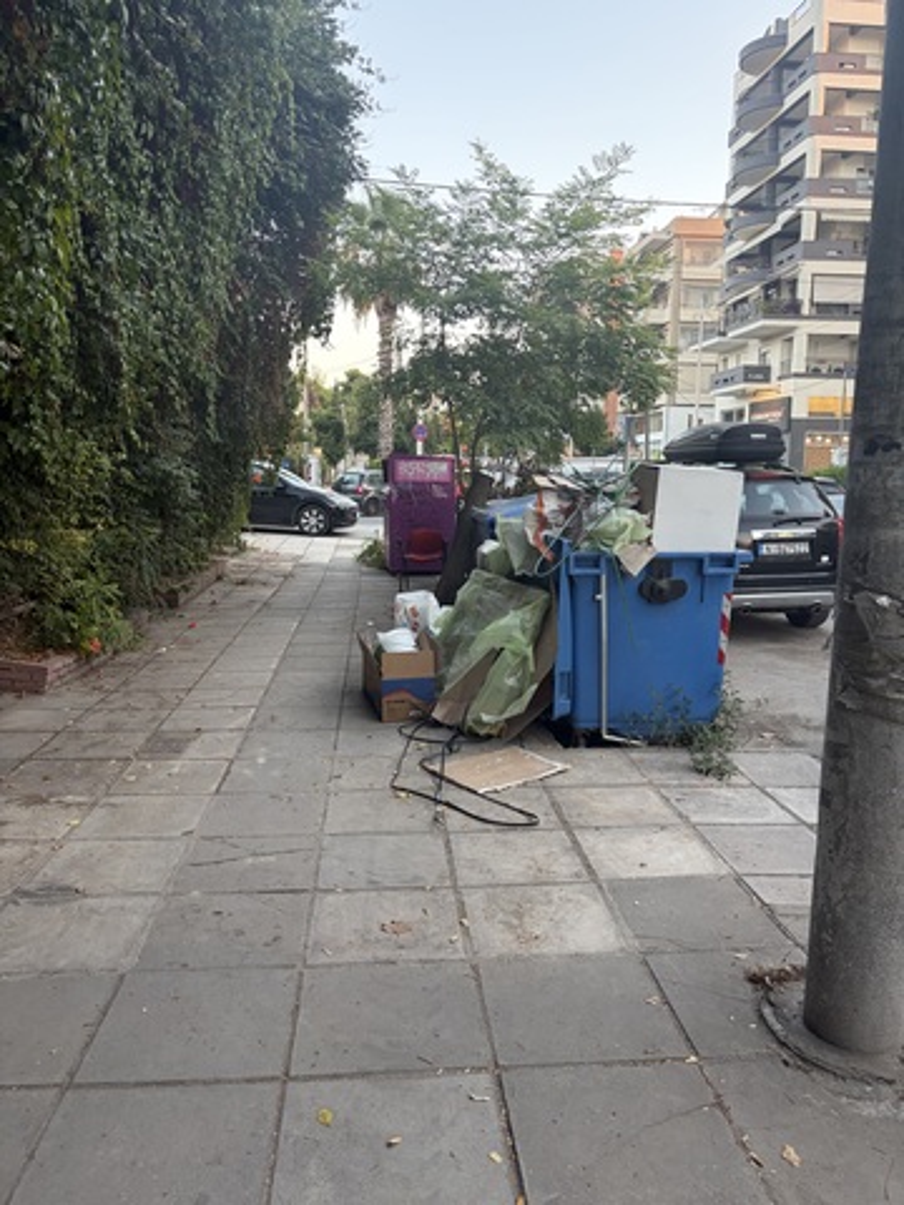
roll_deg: -0.6
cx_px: 452
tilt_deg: -6.6
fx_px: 905
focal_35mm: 26
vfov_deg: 67.3
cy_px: 602
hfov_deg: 53.1
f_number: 1.6
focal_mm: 5.96
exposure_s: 1/122
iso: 100
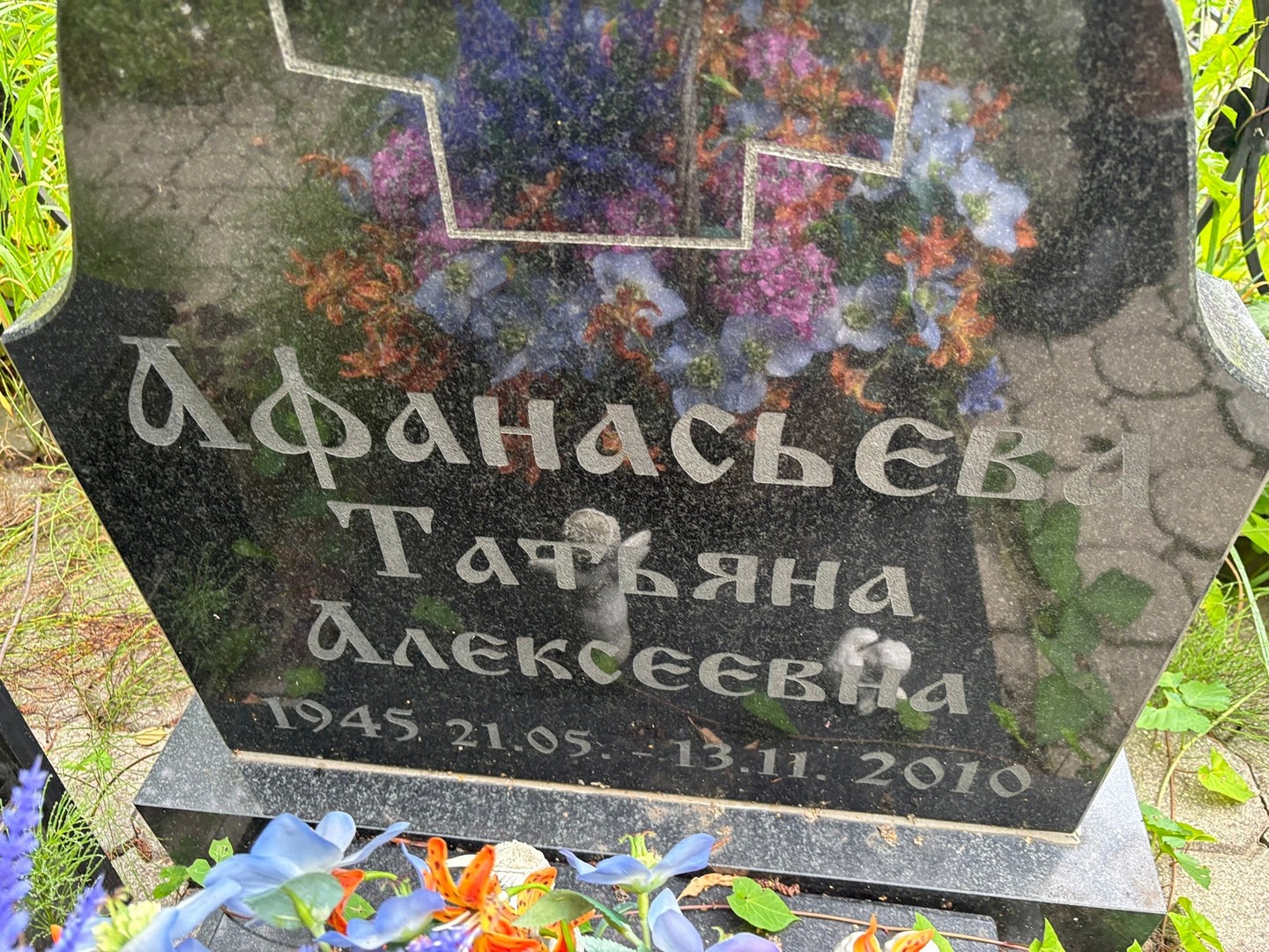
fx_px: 953
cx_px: 634
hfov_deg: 67.3
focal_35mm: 26
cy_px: 476
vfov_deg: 53.1
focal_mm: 5.96
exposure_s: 1/60
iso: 160
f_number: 1.6
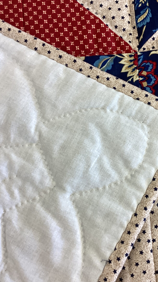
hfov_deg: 29.3
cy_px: 146
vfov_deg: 50.5
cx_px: 115
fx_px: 298
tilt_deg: -83.0
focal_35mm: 40
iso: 80
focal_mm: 3.3
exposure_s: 1/60
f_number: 2.4
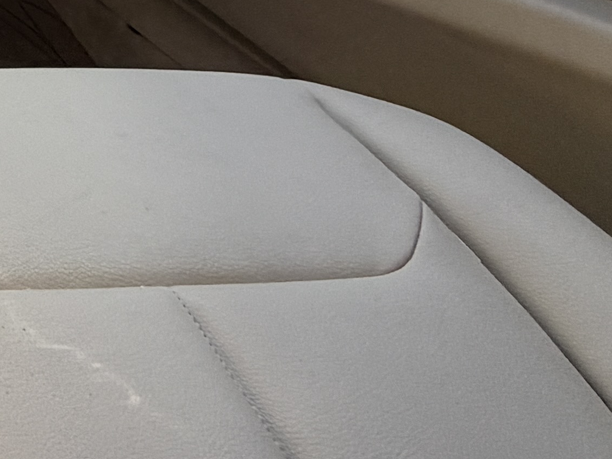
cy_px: -449
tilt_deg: -5.6
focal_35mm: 71
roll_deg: -0.6
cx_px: -632
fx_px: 1256
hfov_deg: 18.0
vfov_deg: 16.2
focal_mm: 2.22
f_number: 2.2
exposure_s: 1/121
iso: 80
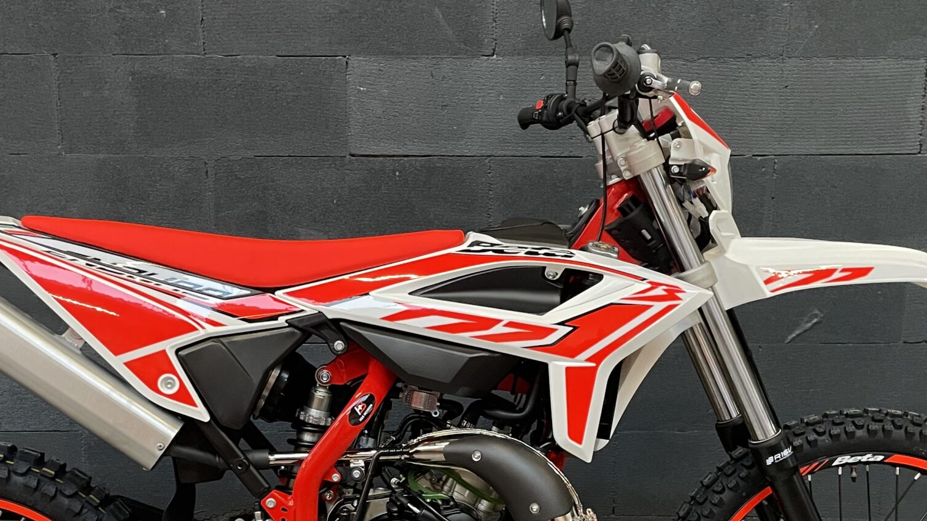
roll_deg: -0.4
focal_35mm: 48
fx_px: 1180
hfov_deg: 42.8
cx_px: 403
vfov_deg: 24.5
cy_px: 417
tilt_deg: -14.1
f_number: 1.6
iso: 400
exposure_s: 1/50
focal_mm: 4.2
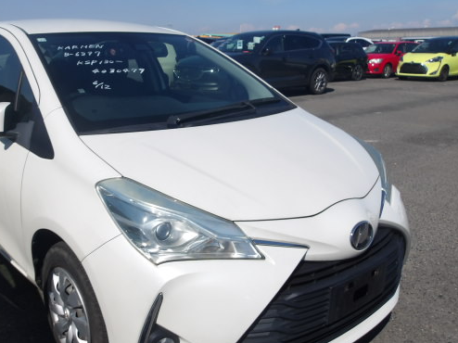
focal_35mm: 35
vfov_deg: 40.6
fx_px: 463
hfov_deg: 52.5
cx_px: 196
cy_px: 184
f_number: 10.4
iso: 100
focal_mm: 4.9
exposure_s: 1/214
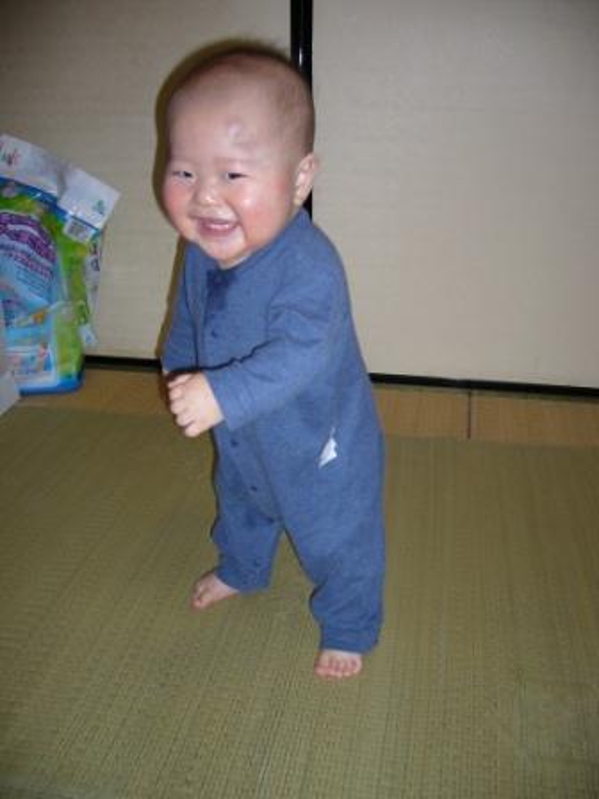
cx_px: 300
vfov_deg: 52.6
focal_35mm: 35
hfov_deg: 40.7
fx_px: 808
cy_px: 400
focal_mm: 5.8
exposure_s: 1/60
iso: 100
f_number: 2.8
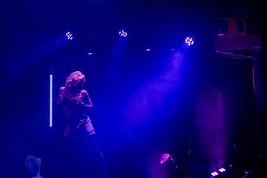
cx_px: 156
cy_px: 51
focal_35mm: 64
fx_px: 475
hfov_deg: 31.4
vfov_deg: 21.1
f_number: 4
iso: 2500
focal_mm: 31
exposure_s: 1/160
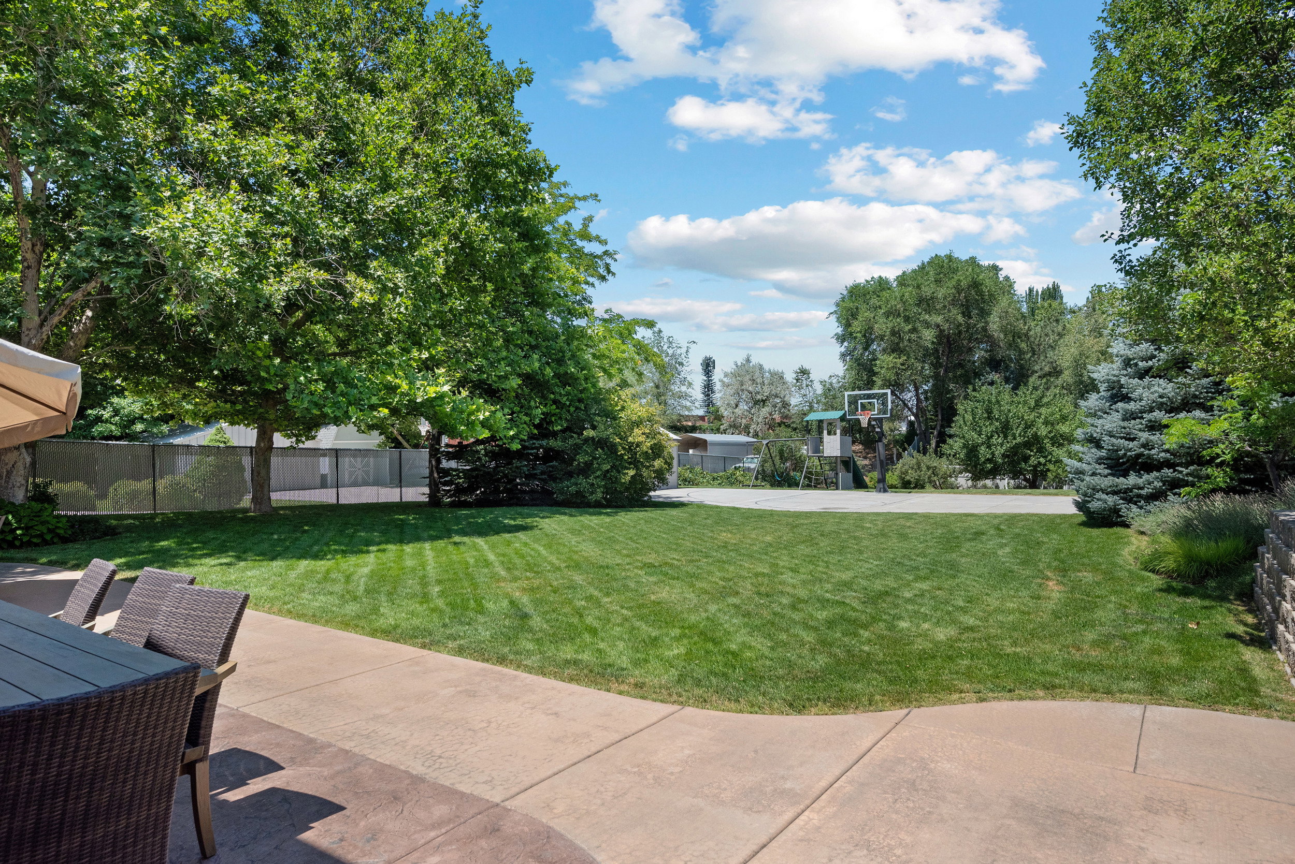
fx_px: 720
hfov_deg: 84.0
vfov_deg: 62.0
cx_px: 648
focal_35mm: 20
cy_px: 432
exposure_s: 1/1250
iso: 800
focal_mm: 20
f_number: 8
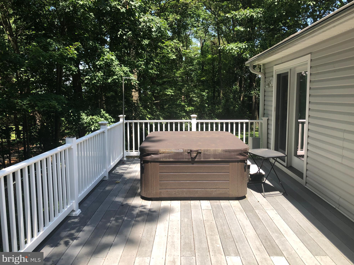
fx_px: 297
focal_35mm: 29
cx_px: 182
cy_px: 129
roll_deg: +0.4
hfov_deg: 61.6
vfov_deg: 48.2
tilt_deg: -5.3
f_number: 1.8
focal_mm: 3.99
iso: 20
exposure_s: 1/454
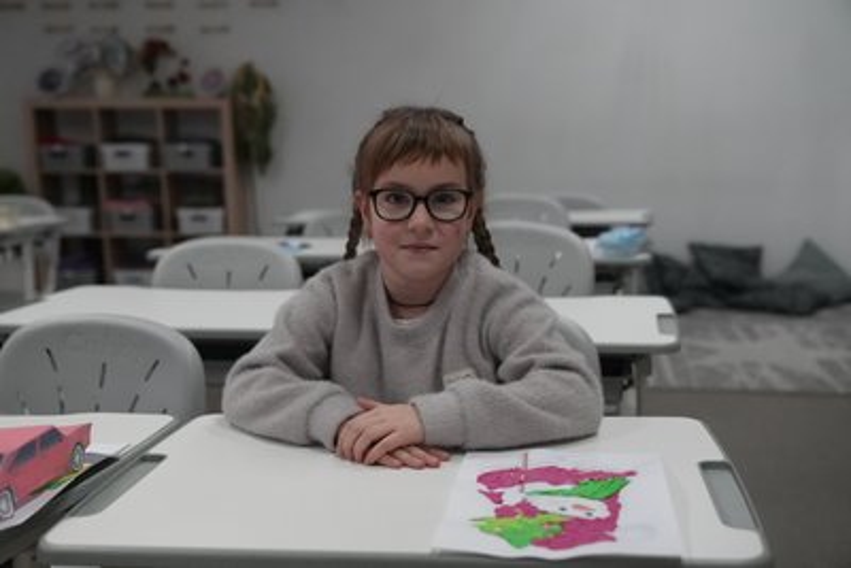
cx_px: 426
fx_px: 1088
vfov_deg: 29.3
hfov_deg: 42.7
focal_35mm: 46
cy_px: 284
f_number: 3.5
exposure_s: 1/160
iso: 12800
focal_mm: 46
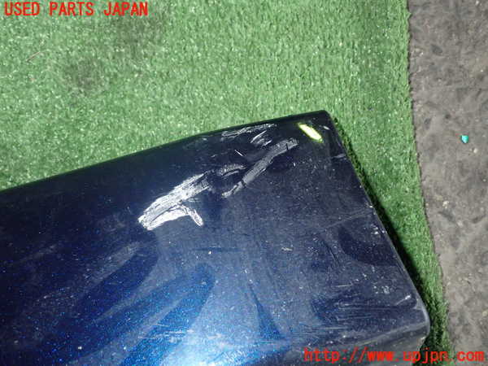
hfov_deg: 51.4
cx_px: 244
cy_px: 183
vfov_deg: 39.7
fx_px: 508
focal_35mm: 36
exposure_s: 1/40
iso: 400
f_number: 7.1
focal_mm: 6.37
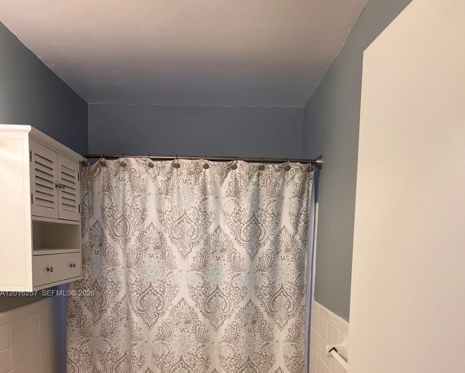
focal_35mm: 34
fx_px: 468
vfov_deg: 41.6
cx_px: 232
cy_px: 294
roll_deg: -2.4
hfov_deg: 52.8
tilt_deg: -6.5
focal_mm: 5.7
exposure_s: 1/120
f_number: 1.5
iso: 40
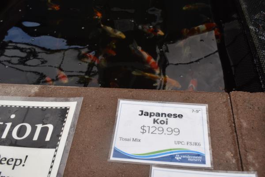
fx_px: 243
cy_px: 88
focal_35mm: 33
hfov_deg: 57.2
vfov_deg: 40.0
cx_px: 132
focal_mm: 22
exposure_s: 1/200
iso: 100
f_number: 8
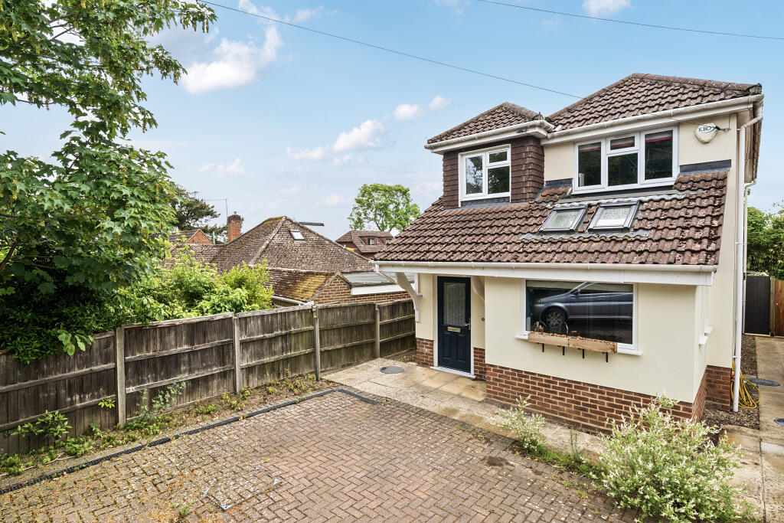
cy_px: 262
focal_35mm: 18
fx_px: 392
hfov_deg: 90.0
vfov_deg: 67.4
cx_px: 392
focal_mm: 12
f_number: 8
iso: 400
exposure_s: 1/640
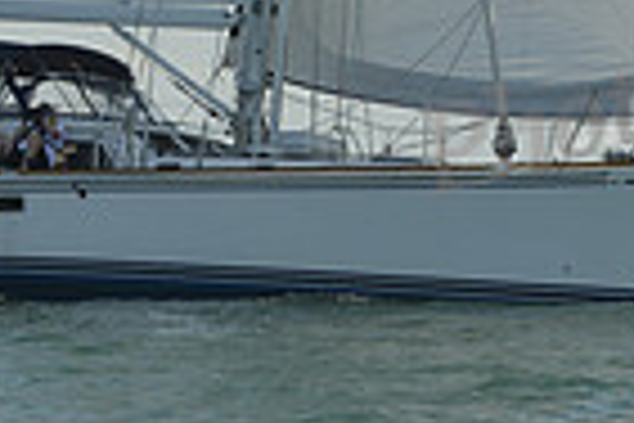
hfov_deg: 5.6
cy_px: -92
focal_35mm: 370
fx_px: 6516
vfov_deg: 3.7
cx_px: 193
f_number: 16
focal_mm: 90
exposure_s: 1/500
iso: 280
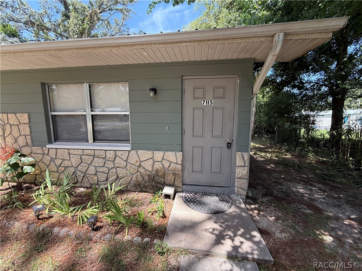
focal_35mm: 14
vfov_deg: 85.7
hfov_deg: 102.1
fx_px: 146
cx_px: 181
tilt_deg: -6.7
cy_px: 136
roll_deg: +0.0
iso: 64
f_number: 2.2
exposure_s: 1/234
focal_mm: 2.22
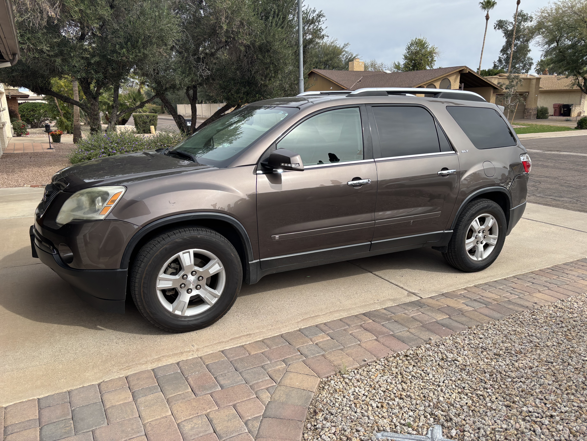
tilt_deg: -13.6
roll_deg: +2.9
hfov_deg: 67.3
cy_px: 220
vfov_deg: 53.1
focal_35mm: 26
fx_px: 441
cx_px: 294
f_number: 1.6
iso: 50
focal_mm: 5.96
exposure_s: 1/1845
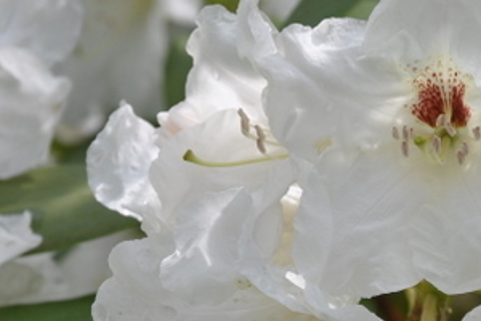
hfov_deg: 7.8
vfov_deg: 5.2
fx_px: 3527
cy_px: 262
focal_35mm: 264
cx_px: 386
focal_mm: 66
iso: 200
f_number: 8
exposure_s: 1/250
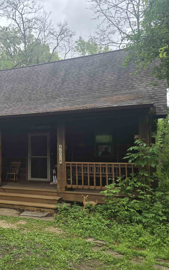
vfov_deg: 58.2
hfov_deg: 36.2
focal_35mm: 33
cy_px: 136
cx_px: 20
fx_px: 243
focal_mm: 5.4
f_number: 1.8
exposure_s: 1/2288
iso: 80
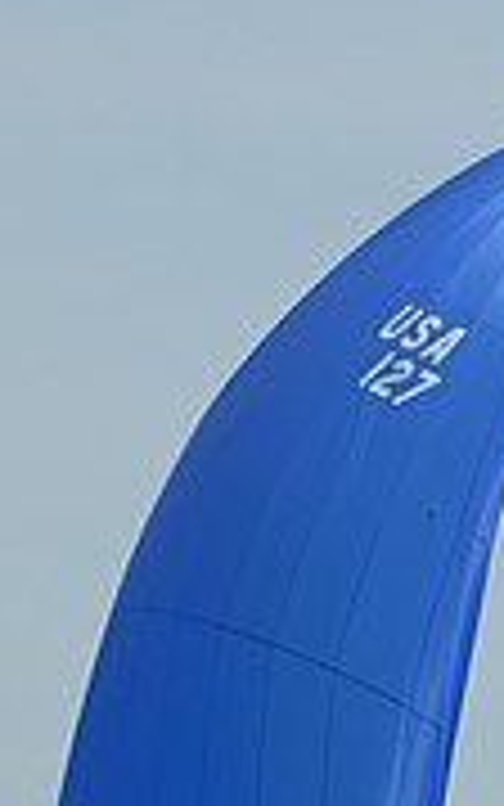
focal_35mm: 304
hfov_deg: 4.3
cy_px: 865
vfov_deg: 6.9
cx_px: 497
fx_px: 6676
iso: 320
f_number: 9
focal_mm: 92
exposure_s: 1/1250
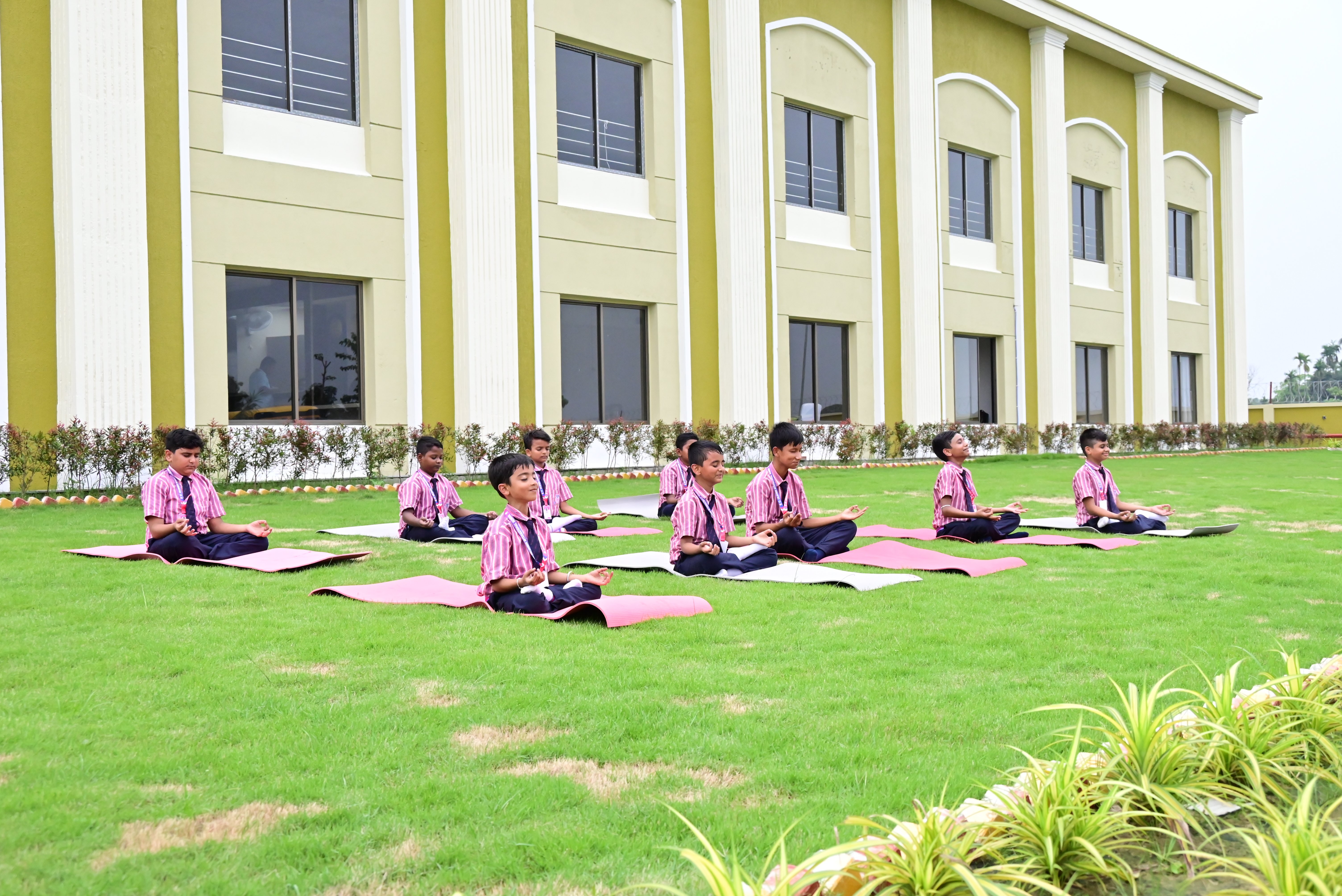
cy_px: 448
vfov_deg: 36.0
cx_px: 671
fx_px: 1380
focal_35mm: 37
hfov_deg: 51.9
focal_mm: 37
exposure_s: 1/1250
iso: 4000
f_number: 6.3
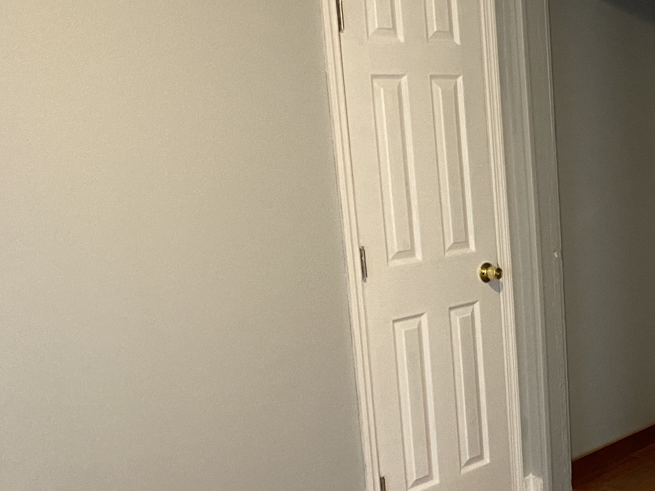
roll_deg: +1.5
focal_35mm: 58
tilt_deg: -14.4
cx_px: 717
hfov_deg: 29.9
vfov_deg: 25.1
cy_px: 343
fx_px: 1098
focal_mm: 4.25
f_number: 1.8
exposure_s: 1/60
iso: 250
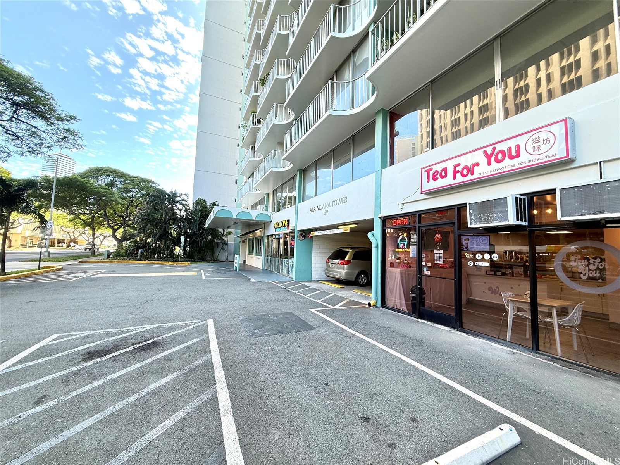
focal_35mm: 14
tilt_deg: +3.9
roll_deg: -1.5
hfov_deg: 102.1
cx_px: 310
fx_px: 251
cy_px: 232
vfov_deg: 85.7
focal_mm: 2.22
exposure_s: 1/105
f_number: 2.2
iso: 50
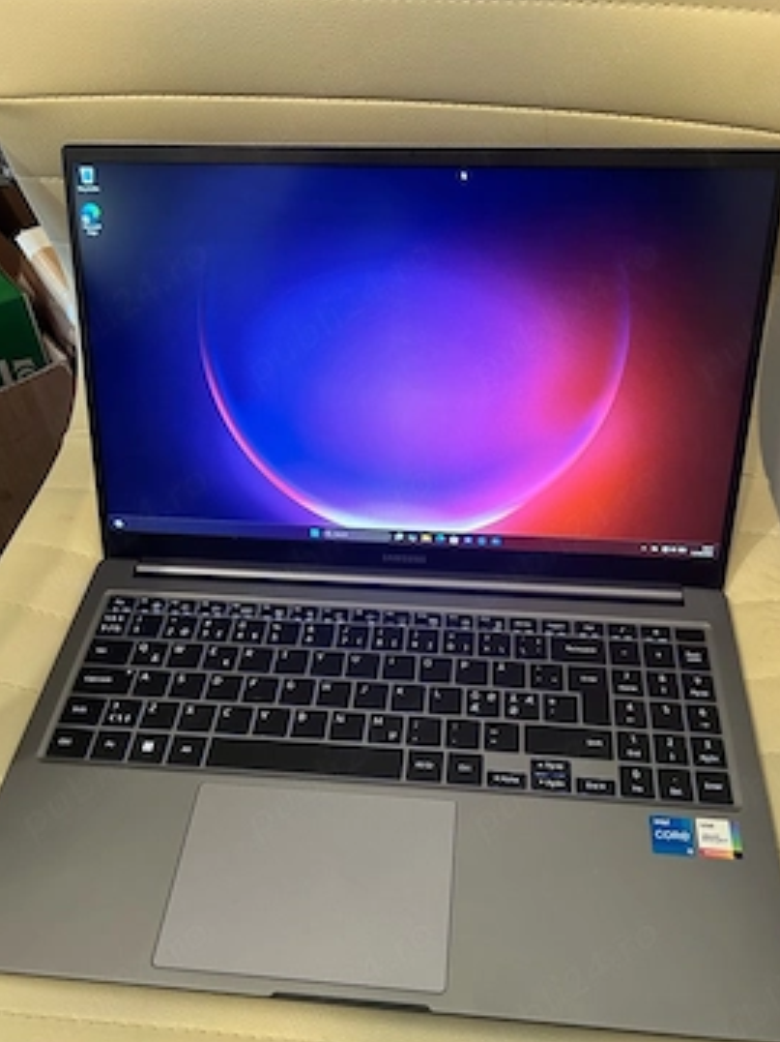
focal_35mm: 29
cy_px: 575
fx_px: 872
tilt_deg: -50.5
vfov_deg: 61.5
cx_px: 397
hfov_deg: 48.2
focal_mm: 5.7
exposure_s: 1/50
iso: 250
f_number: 1.5
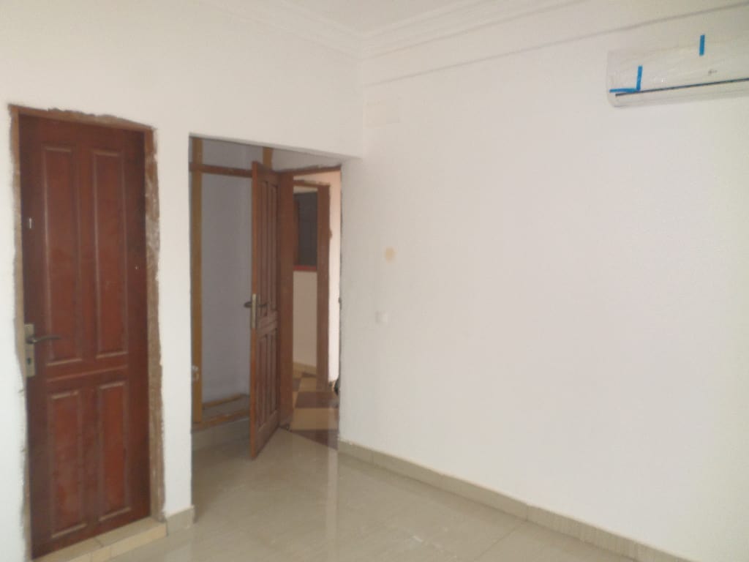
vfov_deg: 54.9
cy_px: 281
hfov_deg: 69.4
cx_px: 374
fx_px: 541
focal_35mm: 25
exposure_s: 1/30
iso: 120
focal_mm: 4.5
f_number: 2.5
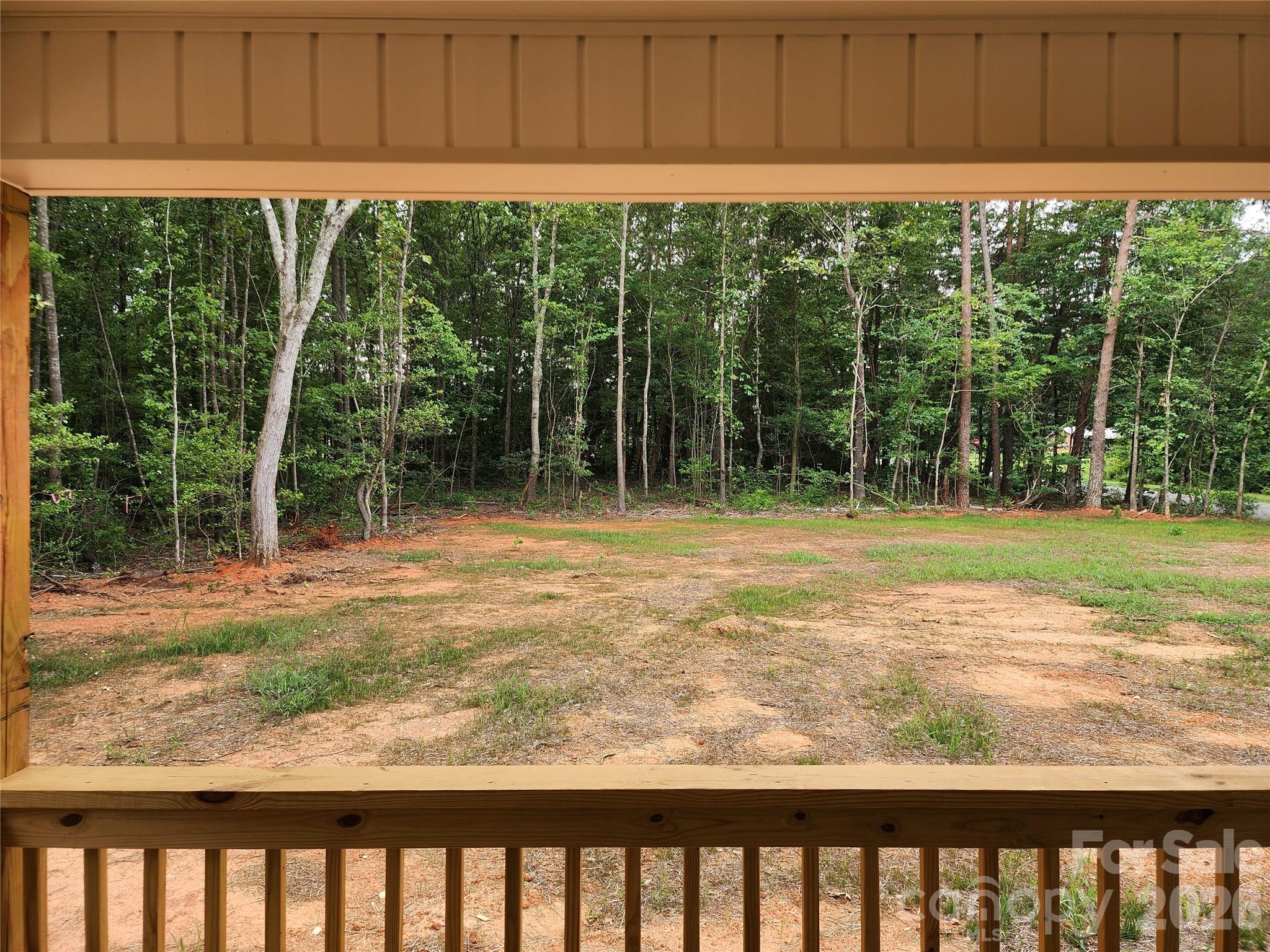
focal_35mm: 23
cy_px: 476
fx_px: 844
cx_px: 635
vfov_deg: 58.9
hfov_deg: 73.9
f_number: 1.8
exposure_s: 1/180
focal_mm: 6.4
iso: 20
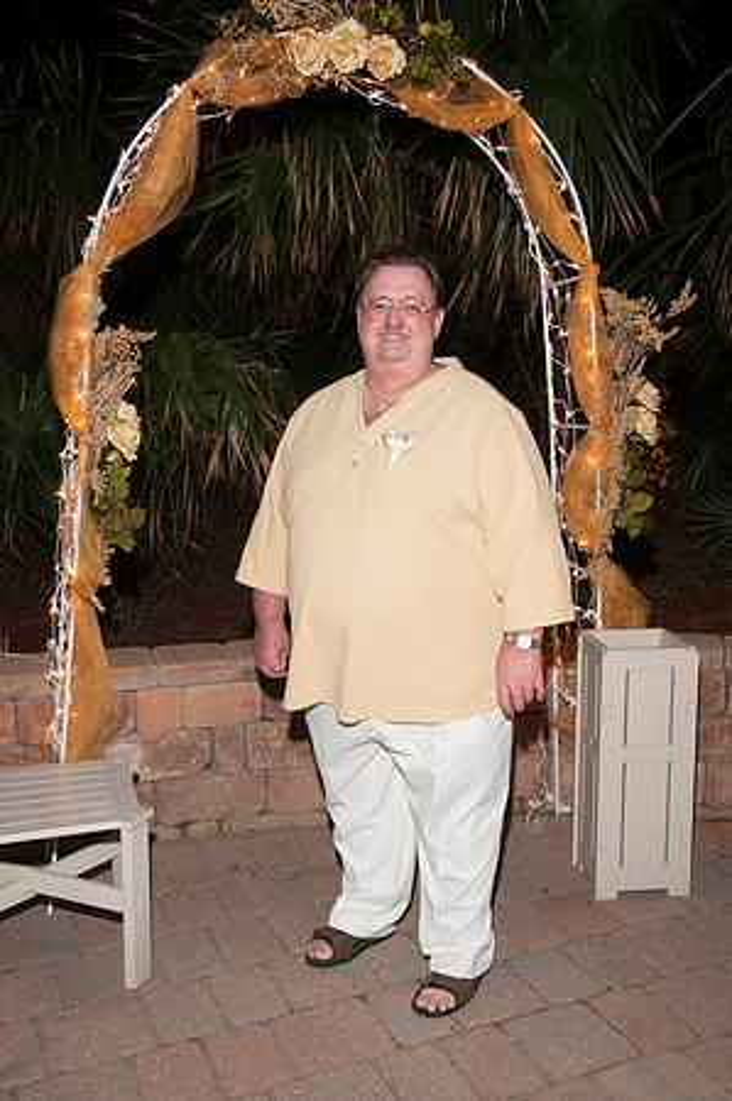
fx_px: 1146
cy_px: 550
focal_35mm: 38
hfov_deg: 35.4
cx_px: 366
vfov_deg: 51.3
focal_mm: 25
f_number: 5.6
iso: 400
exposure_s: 1/30
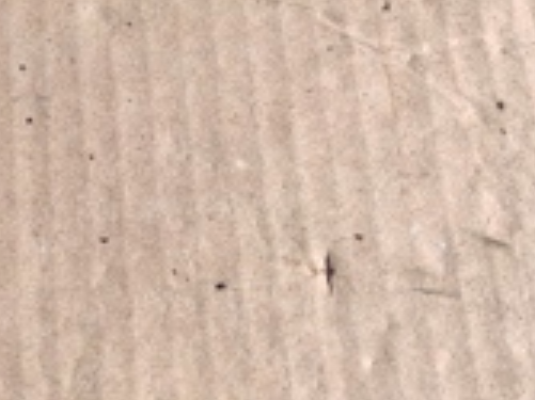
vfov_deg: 13.8
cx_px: -103
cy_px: -314
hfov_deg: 19.3
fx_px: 1483
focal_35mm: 96
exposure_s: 1/995
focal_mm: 5.43
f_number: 1.89
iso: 50
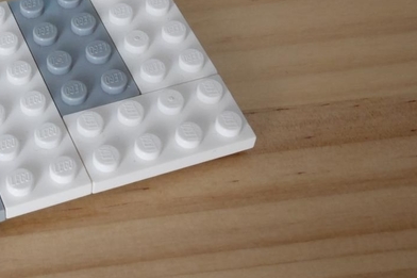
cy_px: 100
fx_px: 984
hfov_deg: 23.2
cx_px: 33
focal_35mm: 85
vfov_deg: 16.0
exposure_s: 1/60
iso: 2000
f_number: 10
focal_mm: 20
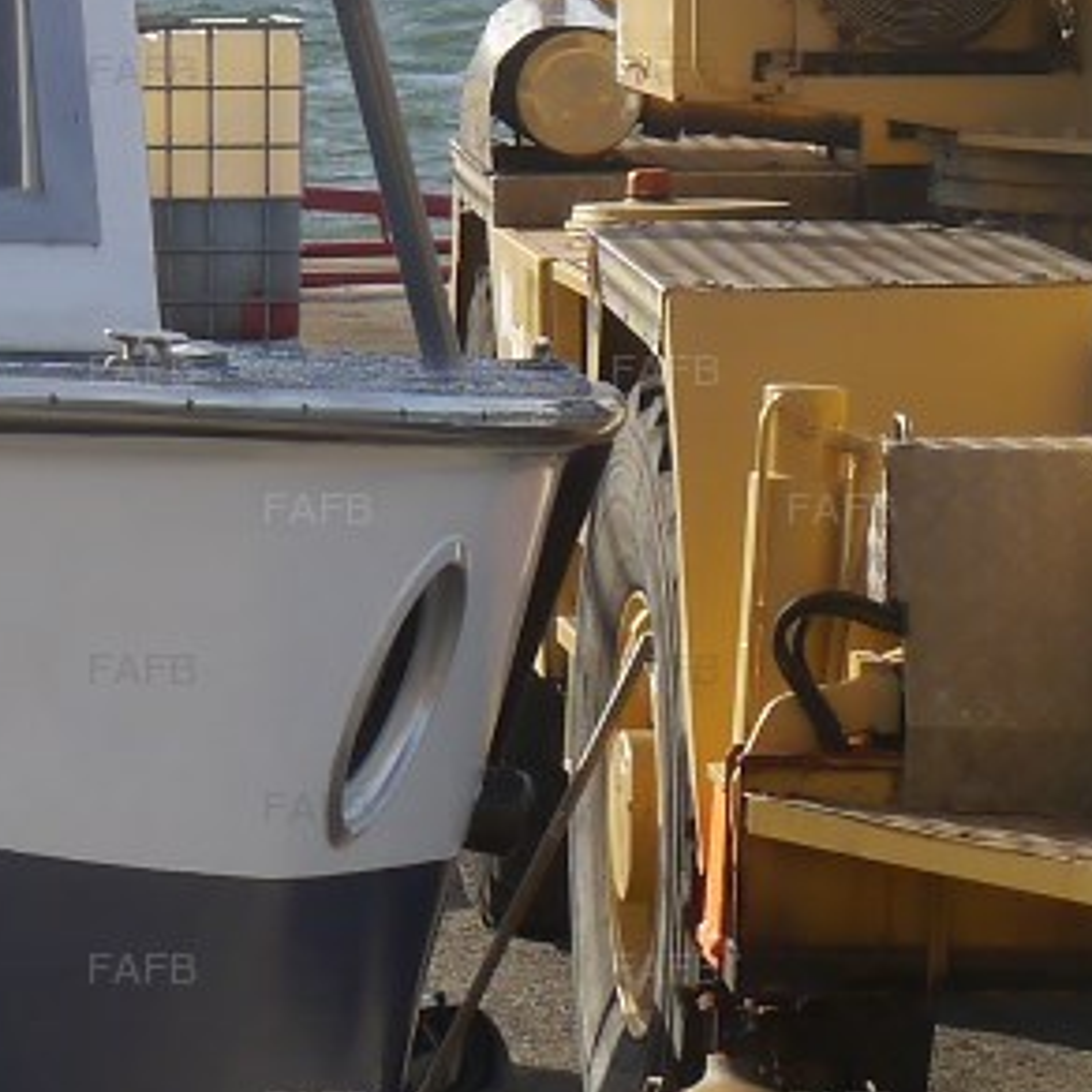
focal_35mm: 218
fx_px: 7780
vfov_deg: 8.0
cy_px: 269
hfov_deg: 7.8
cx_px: -748
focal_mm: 18
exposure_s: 1/320
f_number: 7.1
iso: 160
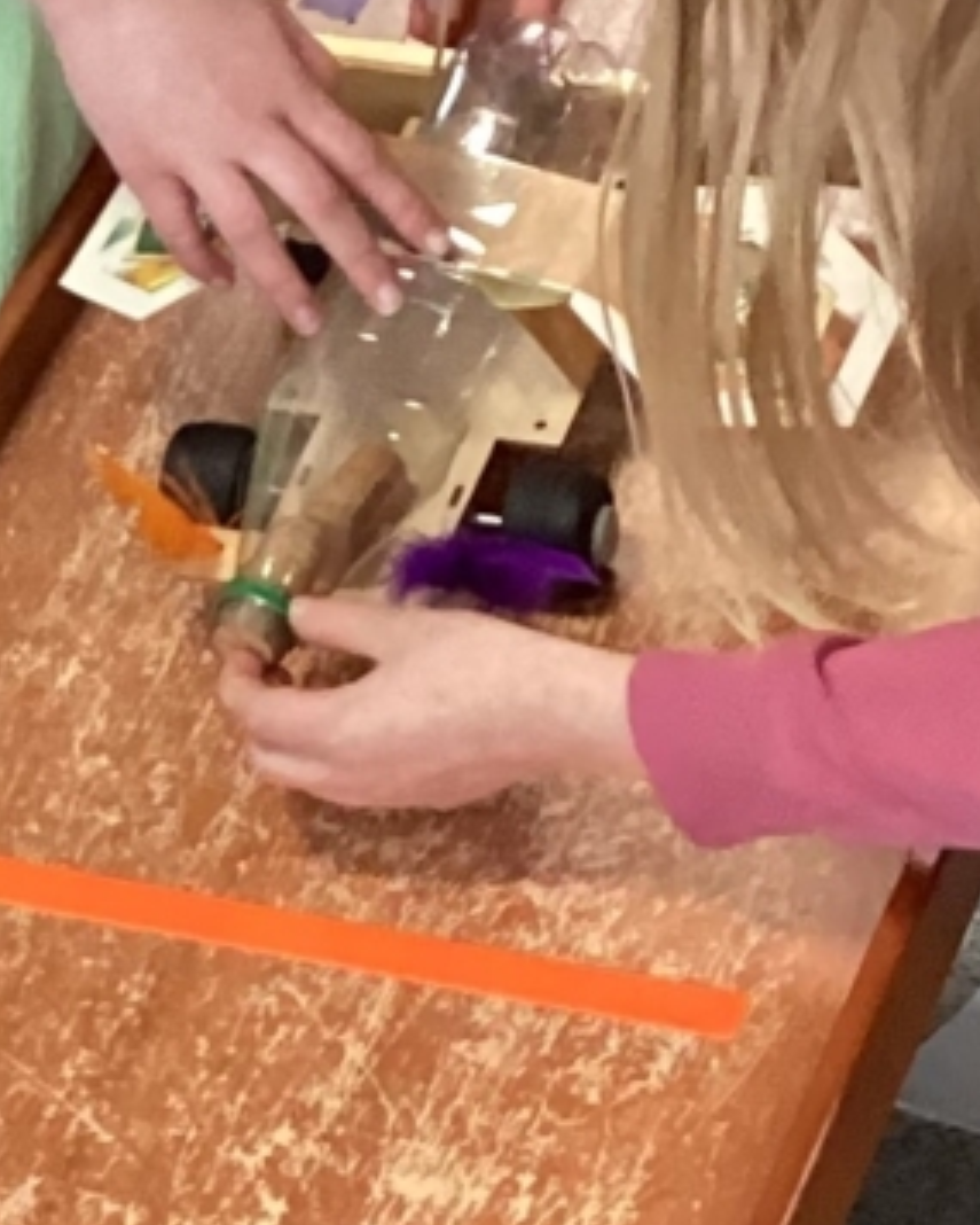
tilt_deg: -23.4
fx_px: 5907
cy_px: 609
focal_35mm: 163
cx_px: 55
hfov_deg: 9.4
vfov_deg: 11.8
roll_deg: +1.5
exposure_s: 1/60
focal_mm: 3.3
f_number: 2.4
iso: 320
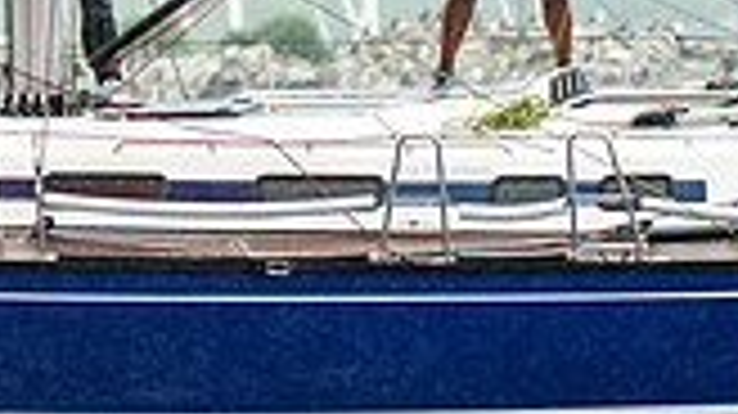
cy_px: -315
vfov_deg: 1.5
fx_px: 15391
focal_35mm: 787
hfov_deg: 2.7
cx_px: -81
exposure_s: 1/1000
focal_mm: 200
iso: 640
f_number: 5
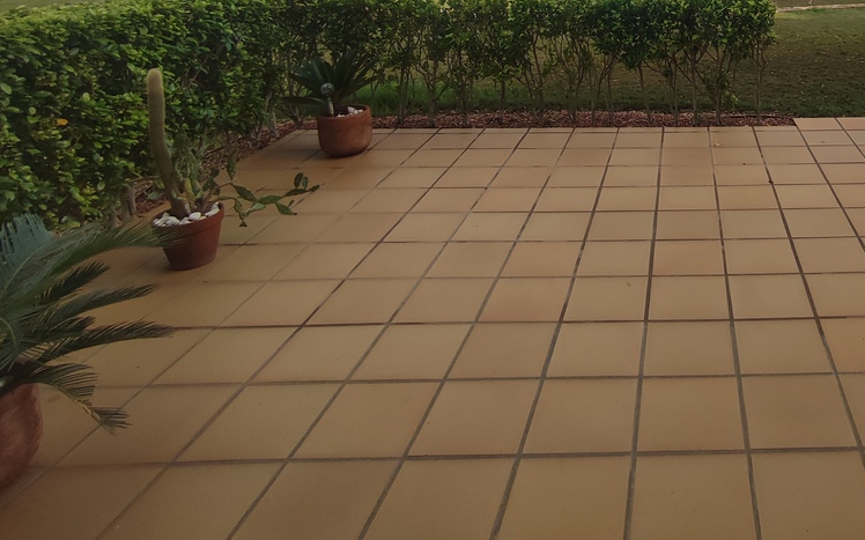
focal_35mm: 29
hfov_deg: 59.1
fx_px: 683
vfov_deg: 38.9
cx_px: 703
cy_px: 17
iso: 50
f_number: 2.2
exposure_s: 1/764
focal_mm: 1.65
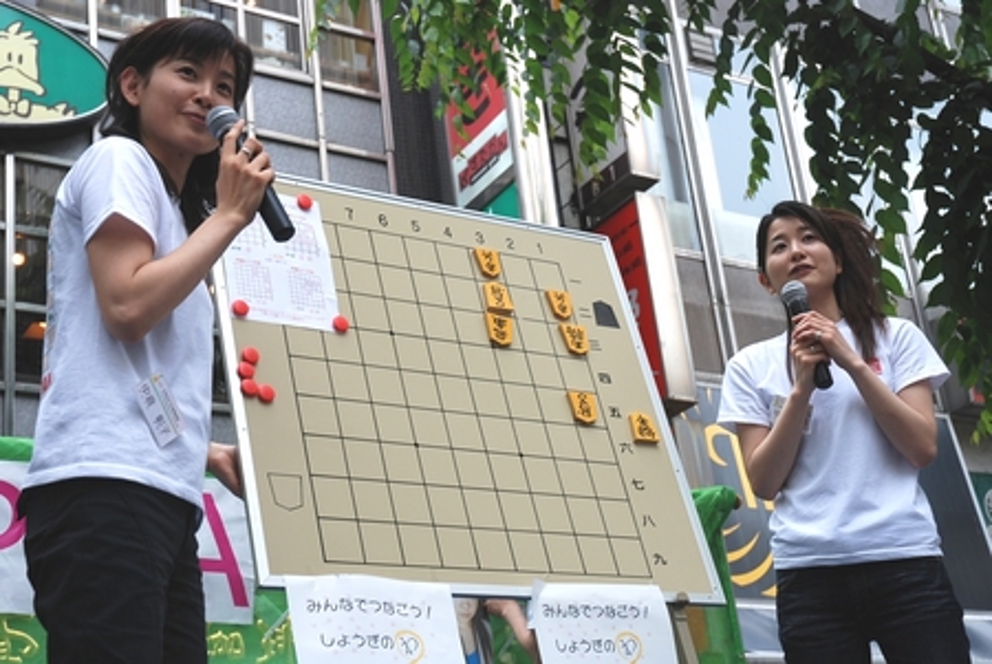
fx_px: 1655
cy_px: 332
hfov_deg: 33.4
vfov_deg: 22.7
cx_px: 496
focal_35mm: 60
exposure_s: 1/160
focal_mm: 40
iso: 200
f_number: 6.3
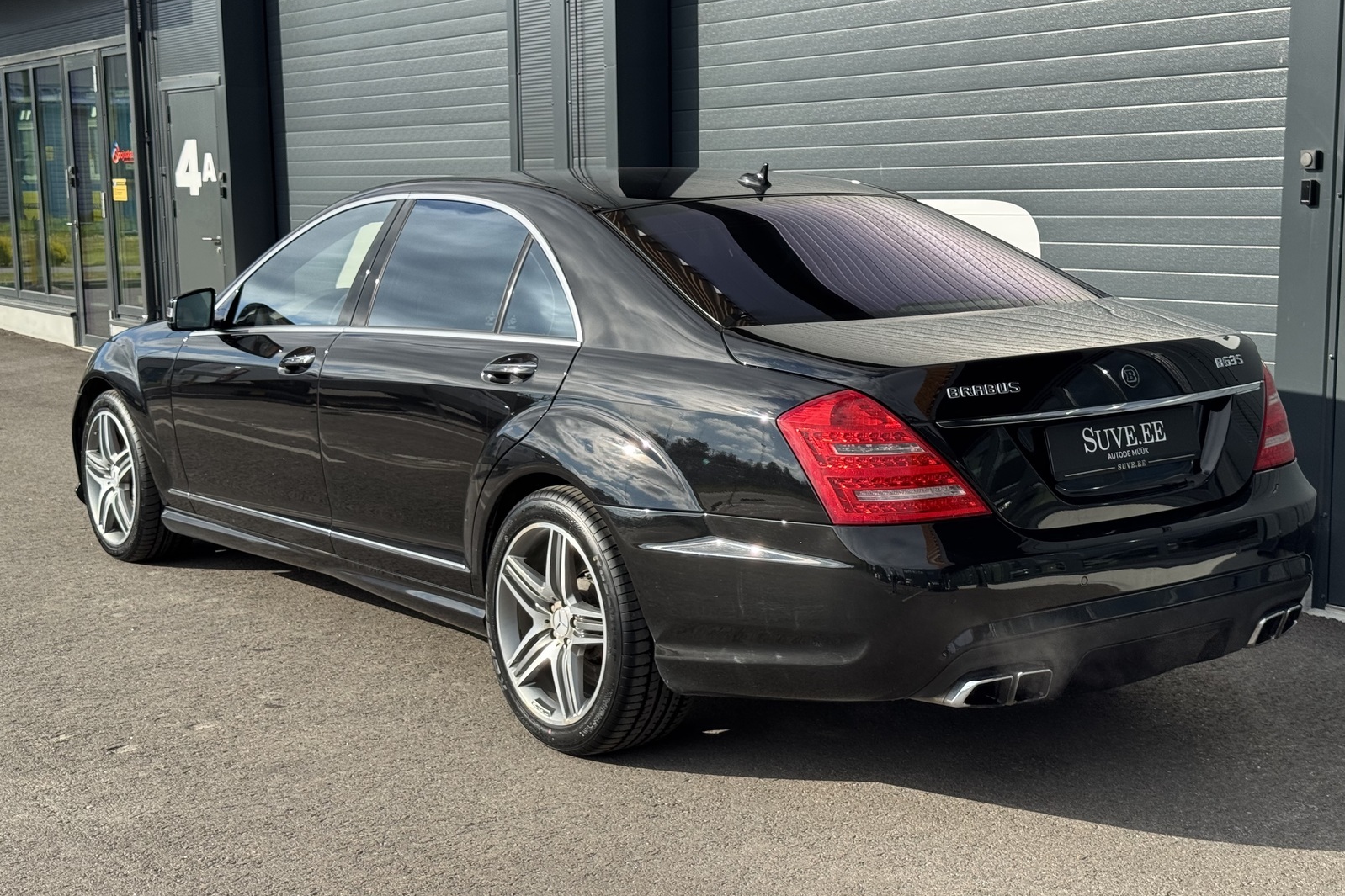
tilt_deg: -8.3
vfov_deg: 27.0
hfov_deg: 39.6
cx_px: 672
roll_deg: +0.8
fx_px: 1868
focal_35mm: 50
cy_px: 443
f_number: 1.78
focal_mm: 6.76
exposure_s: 1/2415
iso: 64
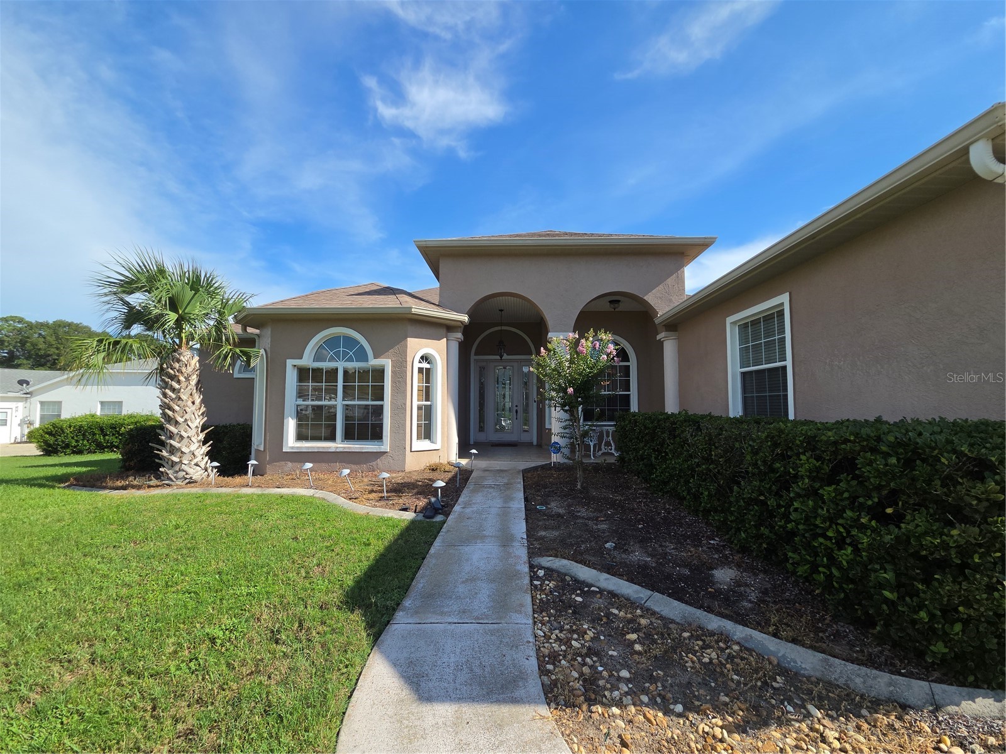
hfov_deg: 106.2
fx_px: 378
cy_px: 377
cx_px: 503
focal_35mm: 13
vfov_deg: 89.9
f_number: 2.2
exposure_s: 1/2805
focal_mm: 2.2
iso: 100
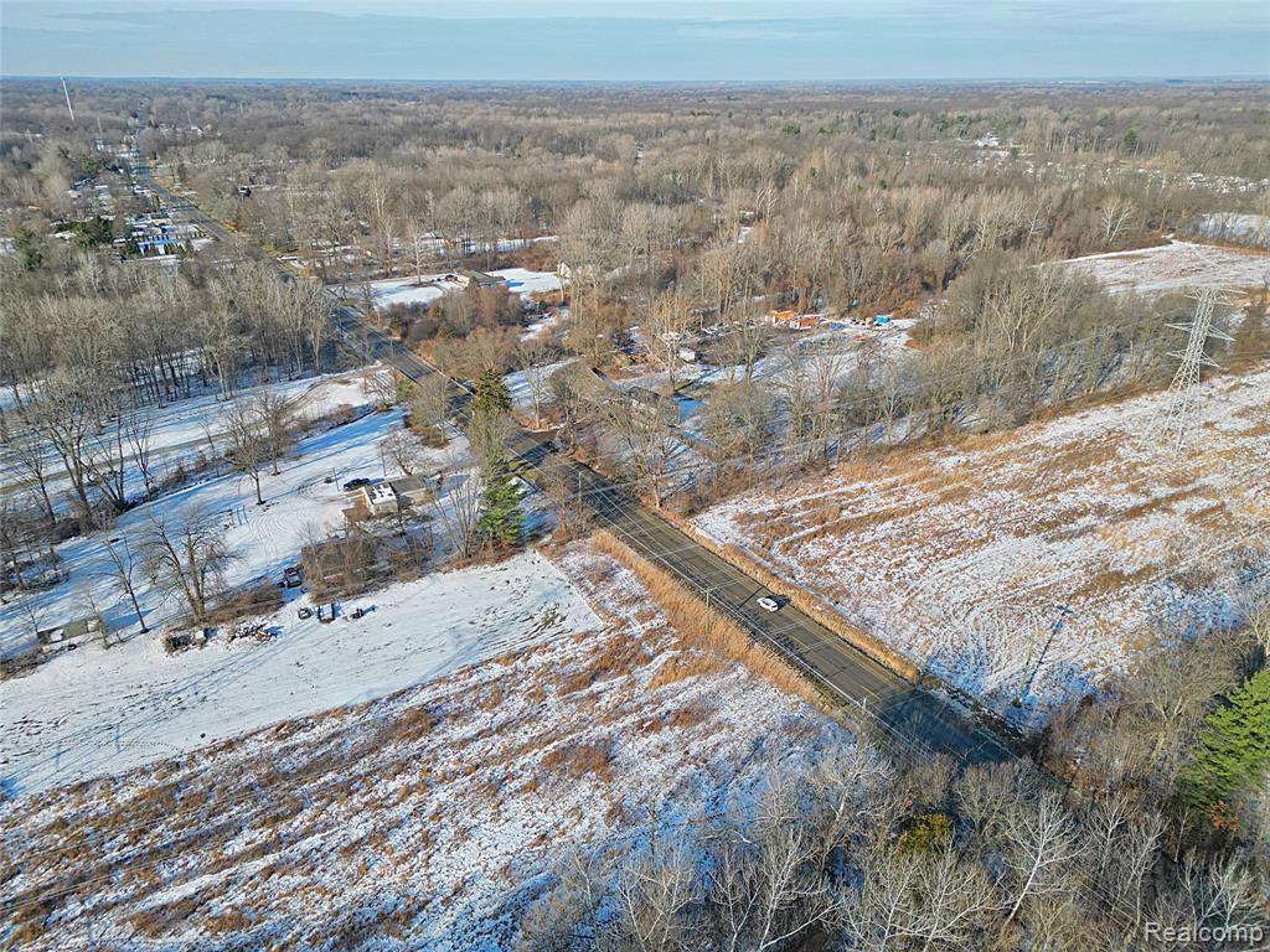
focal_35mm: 24
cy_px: 476
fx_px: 881
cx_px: 635
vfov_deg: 56.8
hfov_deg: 71.6
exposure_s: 1/2500
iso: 140
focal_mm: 6.7
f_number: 1.7
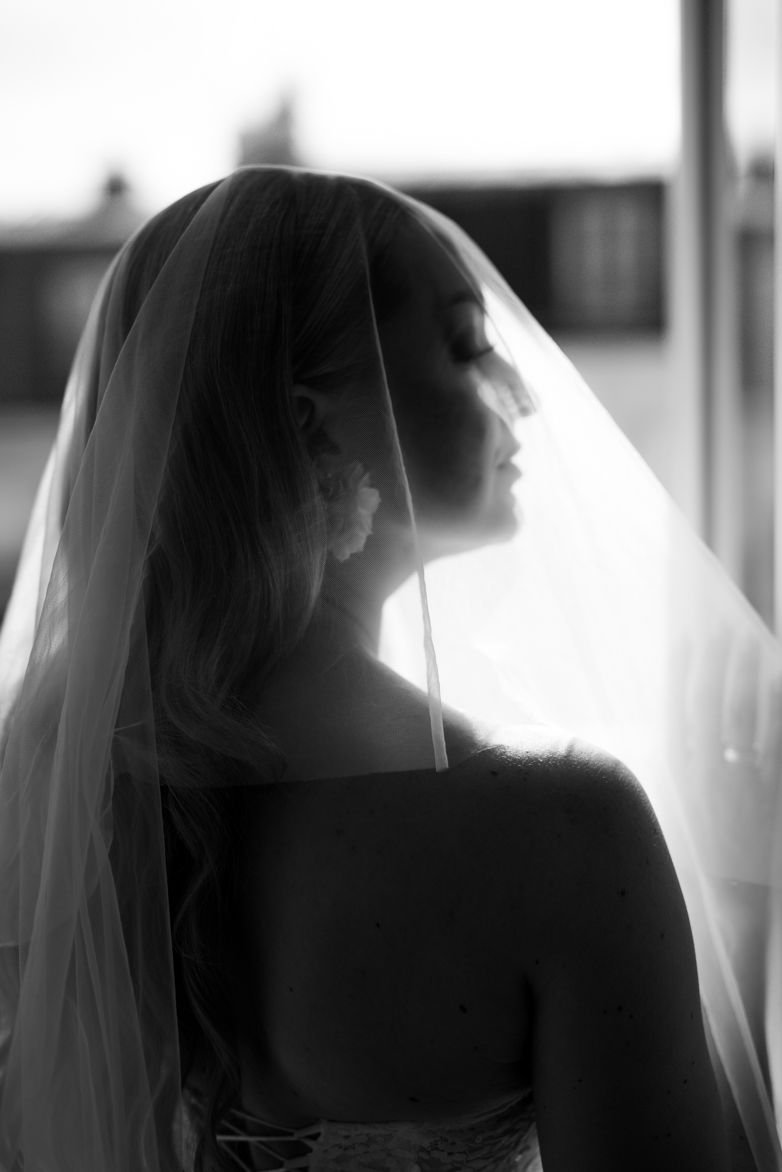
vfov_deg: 39.6
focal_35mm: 50
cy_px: 586
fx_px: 1629
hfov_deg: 27.0
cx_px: 391
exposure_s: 1/8000
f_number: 1.8
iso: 200
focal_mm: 50
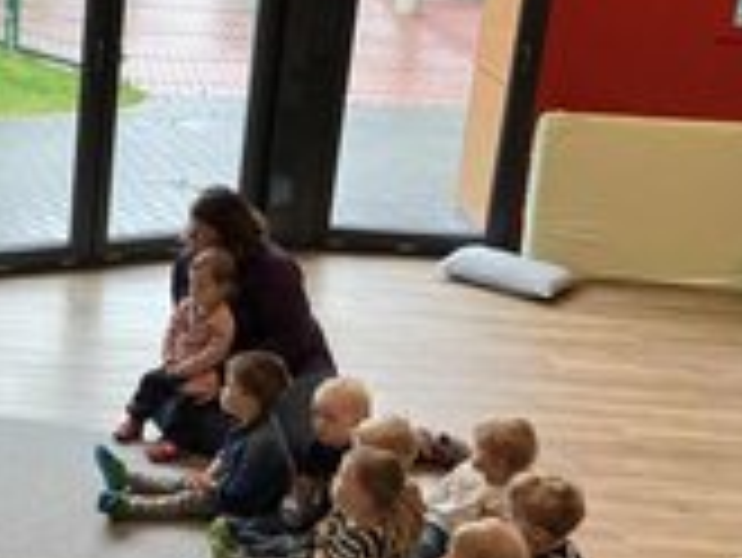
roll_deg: -2.9
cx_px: -4
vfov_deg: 21.6
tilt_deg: -19.4
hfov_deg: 26.9
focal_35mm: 68
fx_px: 1459
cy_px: 328
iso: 80
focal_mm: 3.99
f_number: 1.8
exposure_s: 1/110
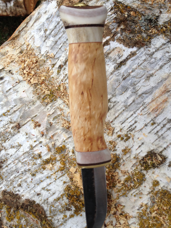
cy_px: 121
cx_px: 87
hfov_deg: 36.8
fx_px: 257
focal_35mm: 39
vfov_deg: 47.8
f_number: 2.4
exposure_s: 1/257
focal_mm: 4.28
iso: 64
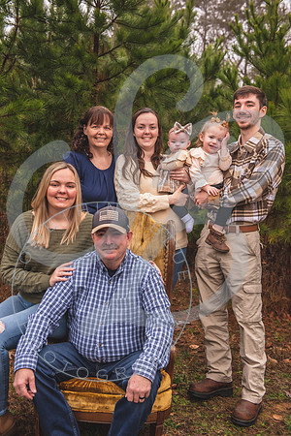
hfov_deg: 28.1
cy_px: 218
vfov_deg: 41.1
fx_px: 582
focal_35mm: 48
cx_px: 146
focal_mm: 48
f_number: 5.6
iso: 200
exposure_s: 1/160
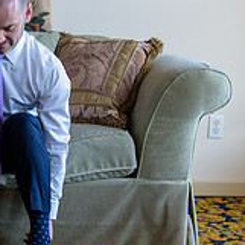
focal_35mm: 104
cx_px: -102
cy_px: 100
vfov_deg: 16.7
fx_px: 833
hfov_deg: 15.6
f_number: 3.2
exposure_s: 1/125
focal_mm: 34
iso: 800
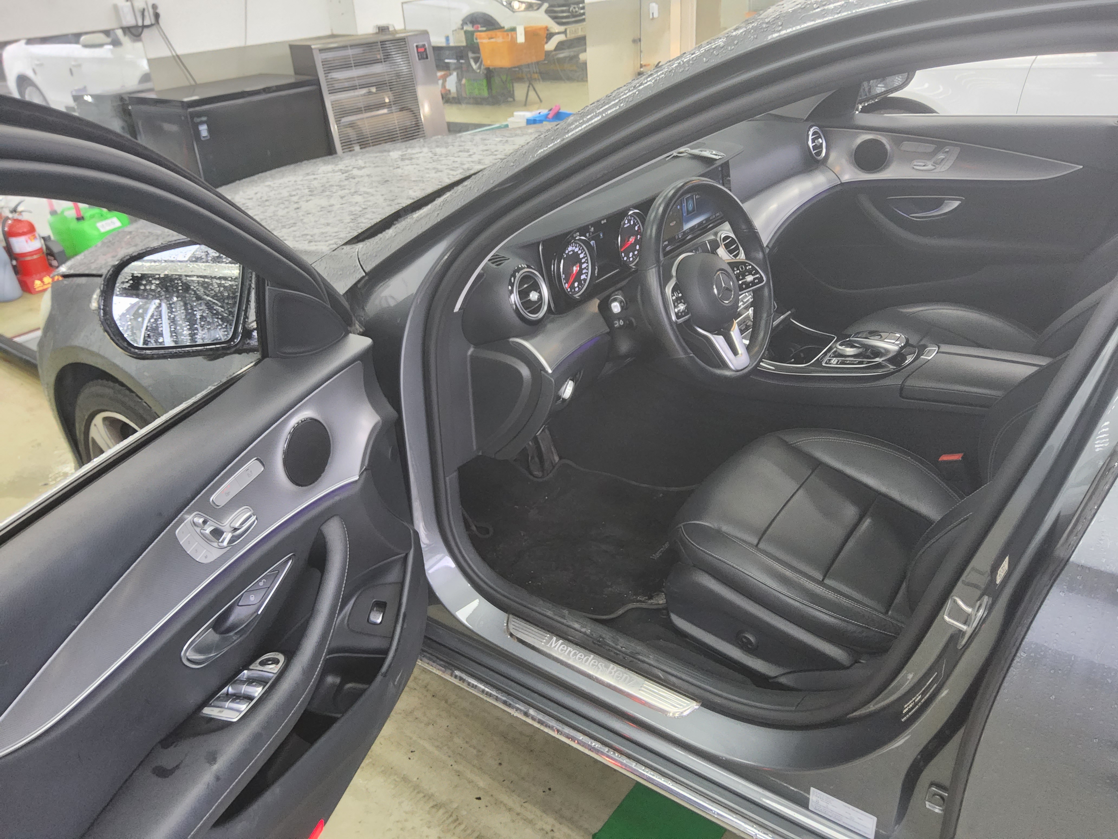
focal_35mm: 25
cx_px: 559
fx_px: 807
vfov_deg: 54.9
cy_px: 420
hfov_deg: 69.4
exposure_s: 1/120
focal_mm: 3.08
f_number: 2
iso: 400
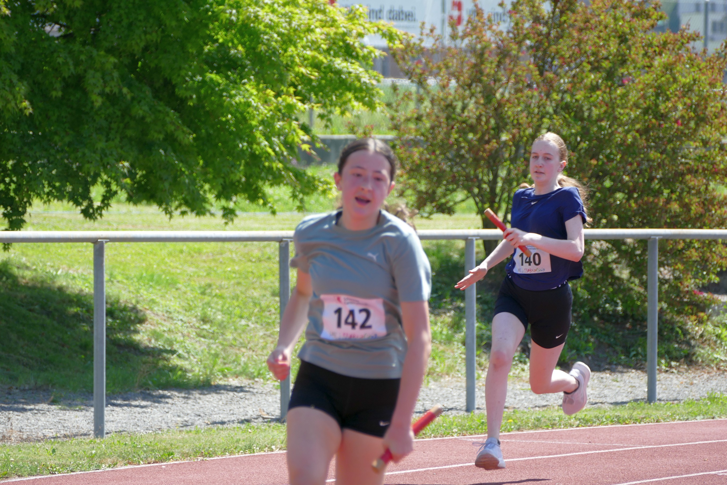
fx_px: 7370
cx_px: 364
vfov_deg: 3.8
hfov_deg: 5.6
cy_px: 242
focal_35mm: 365
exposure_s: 1/400
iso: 125
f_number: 4
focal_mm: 133.12
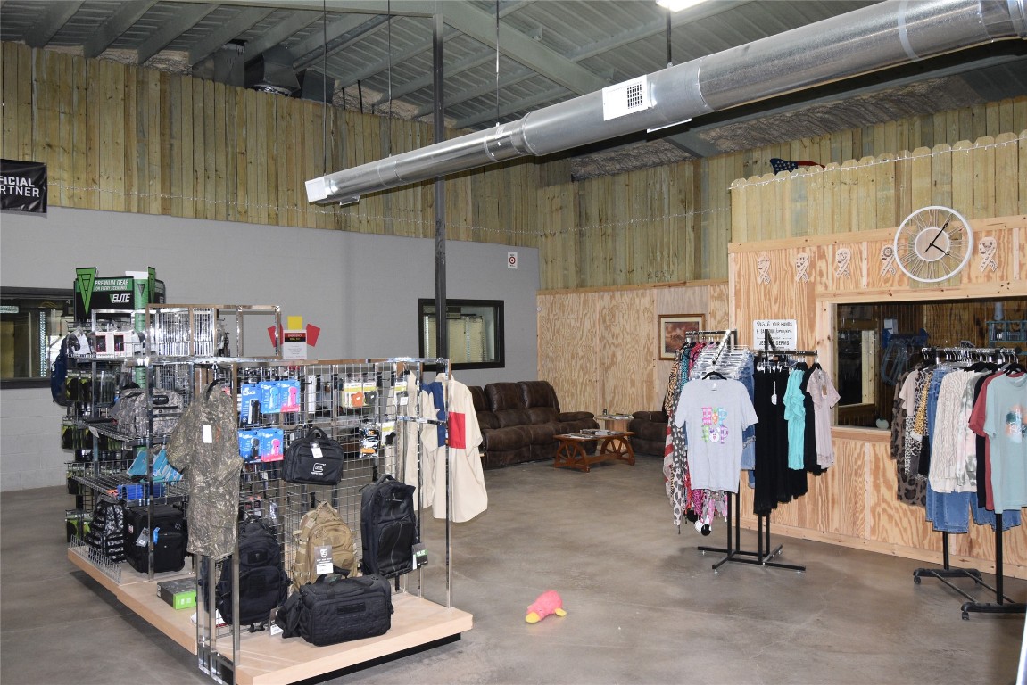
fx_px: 856
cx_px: 514
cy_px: 342
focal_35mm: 30
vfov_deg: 43.6
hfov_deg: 61.9
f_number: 5.6
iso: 1250
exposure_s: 1/60
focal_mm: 20
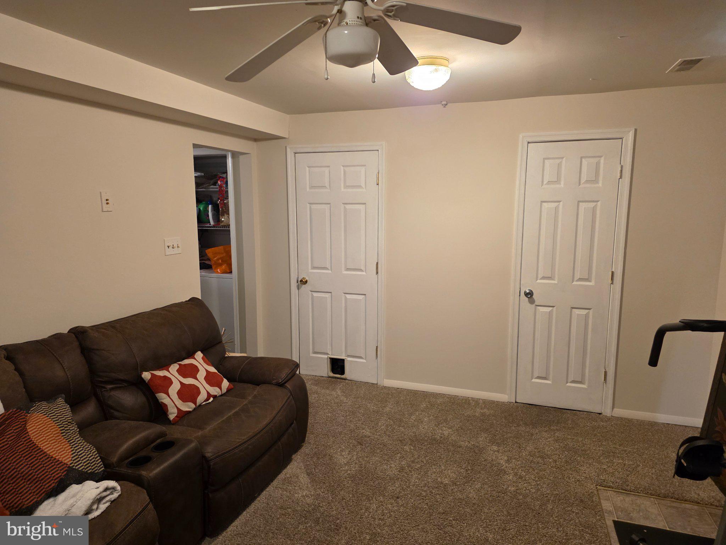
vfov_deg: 58.9
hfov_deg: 73.9
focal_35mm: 23
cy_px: 272
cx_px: 363
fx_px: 482
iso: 500
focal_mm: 6.25
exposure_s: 1/120
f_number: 1.7
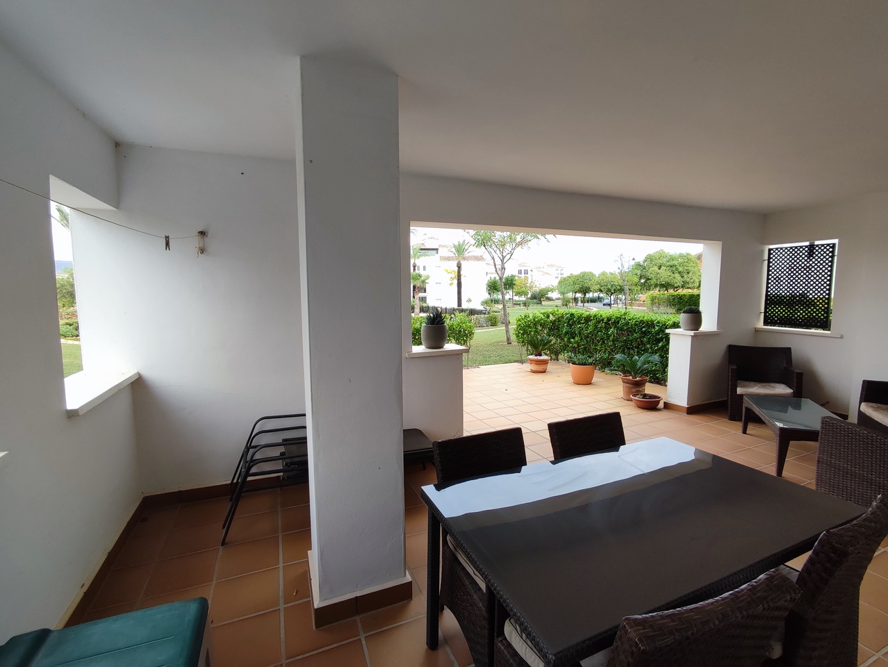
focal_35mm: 16
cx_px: 444
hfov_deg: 94.5
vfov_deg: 78.2
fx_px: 411
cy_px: 334
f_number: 2.2
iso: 50
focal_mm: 1.65
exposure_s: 1/319
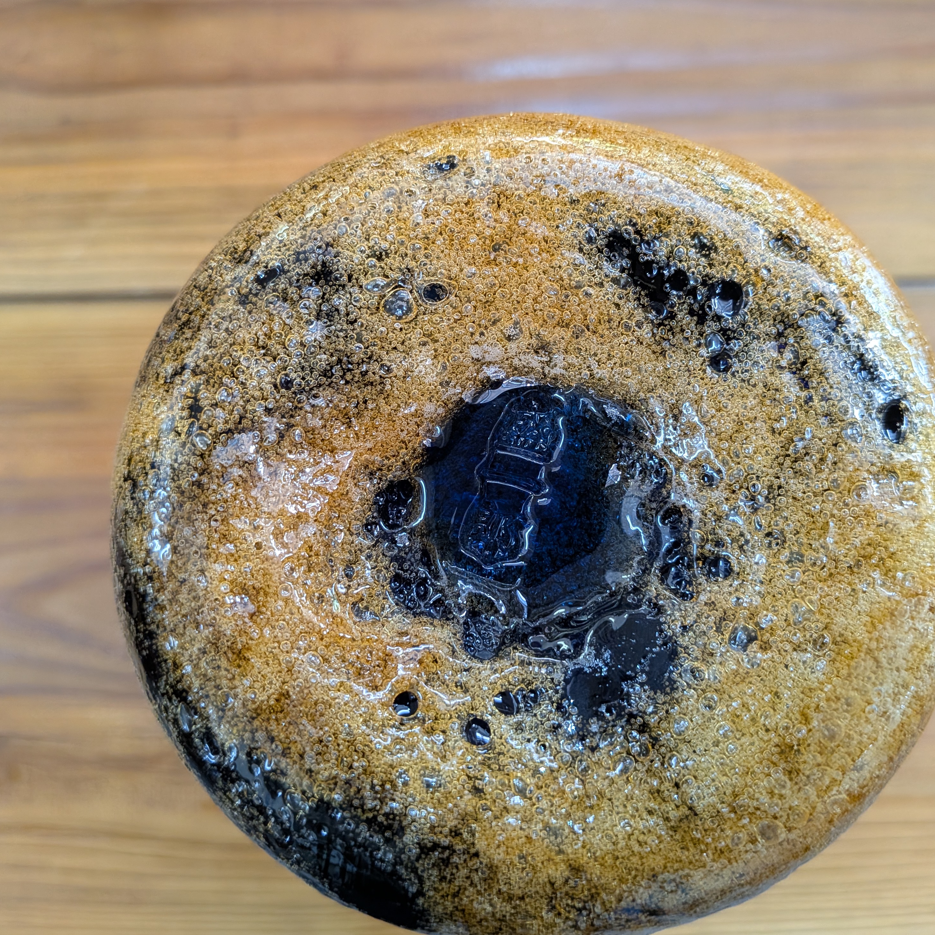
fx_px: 886
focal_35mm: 29
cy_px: 471
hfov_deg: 55.6
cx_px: 503
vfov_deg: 55.6
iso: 285
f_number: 1.7
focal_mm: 4.53
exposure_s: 1/120
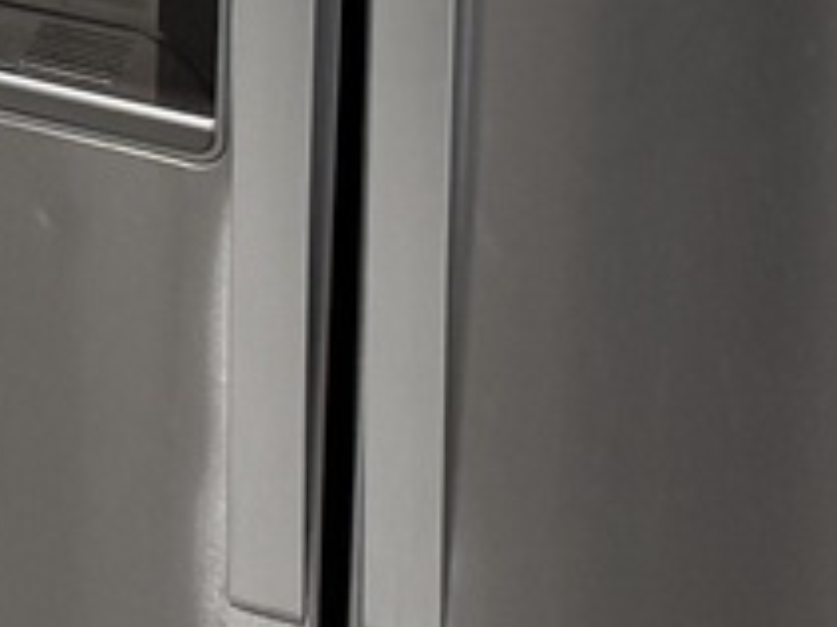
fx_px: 3963
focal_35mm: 164
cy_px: -1325
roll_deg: -0.8
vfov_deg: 7.7
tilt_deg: -0.8
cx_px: -1710
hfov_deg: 9.4
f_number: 1.78
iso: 160
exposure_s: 1/120
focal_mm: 6.76
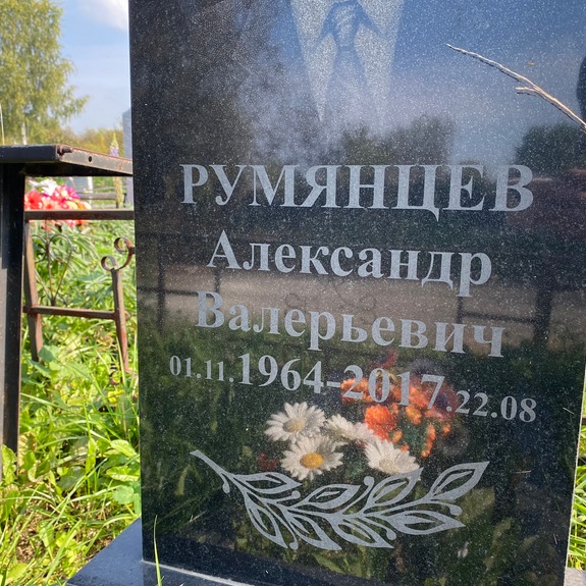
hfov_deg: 51.1
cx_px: 294
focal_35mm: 32
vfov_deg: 51.1
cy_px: 283
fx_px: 613
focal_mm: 4.25
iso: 32
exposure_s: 1/414
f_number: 1.8
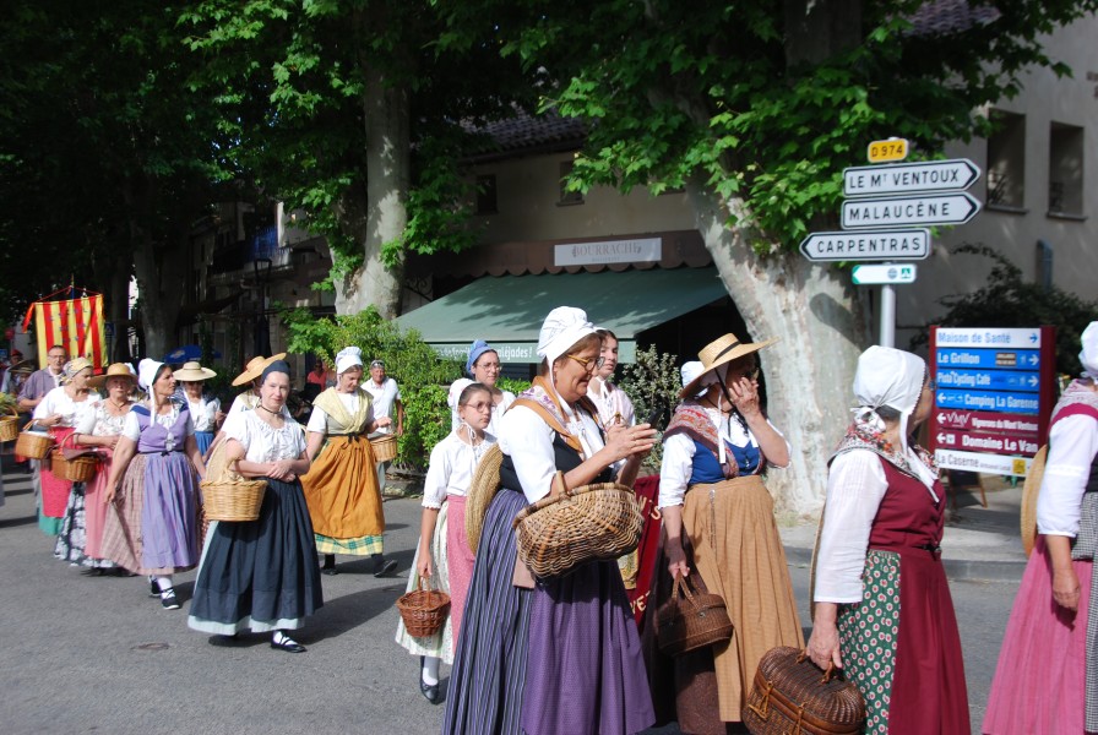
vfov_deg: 32.0
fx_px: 1283
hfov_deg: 46.3
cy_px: 368
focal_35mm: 42
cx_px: 549
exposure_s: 1/200
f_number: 7.1
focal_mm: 28
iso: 100
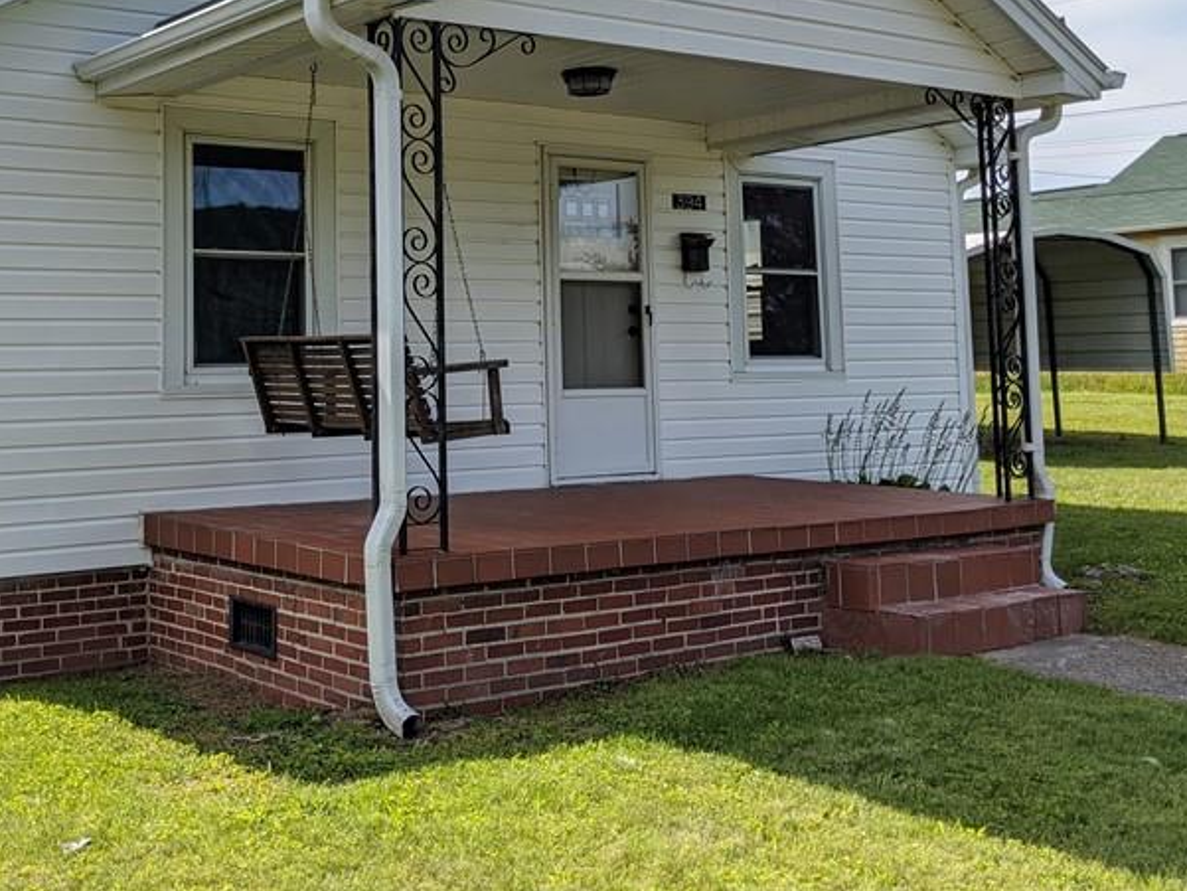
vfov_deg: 30.9
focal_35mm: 46
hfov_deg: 40.8
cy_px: 215
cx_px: 407
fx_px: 1578
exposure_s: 1/2933
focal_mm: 4.38
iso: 60
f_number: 1.73
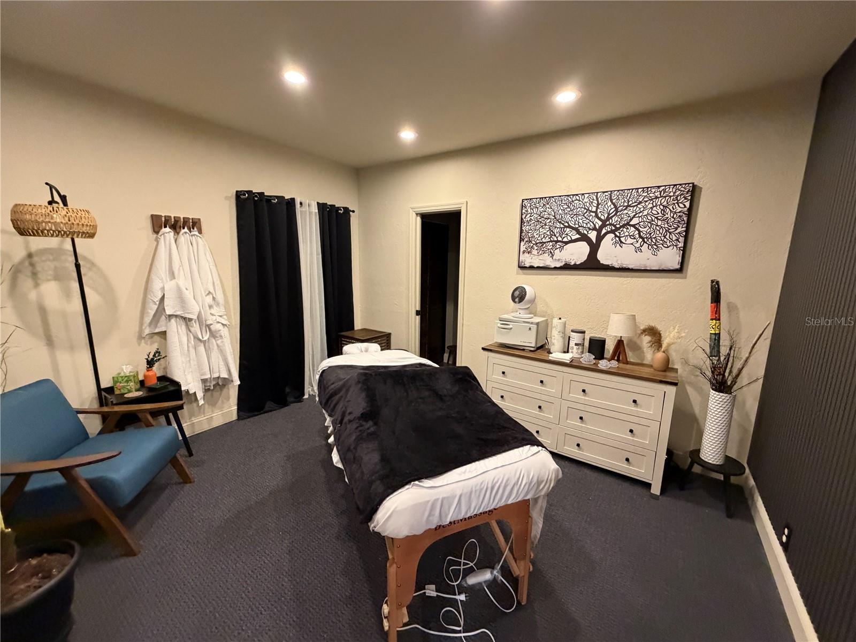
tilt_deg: -9.0
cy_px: 321
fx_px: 346
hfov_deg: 102.1
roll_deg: -1.2
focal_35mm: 14
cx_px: 428
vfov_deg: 85.7
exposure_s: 1/60
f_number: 2.2
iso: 640
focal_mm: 2.22
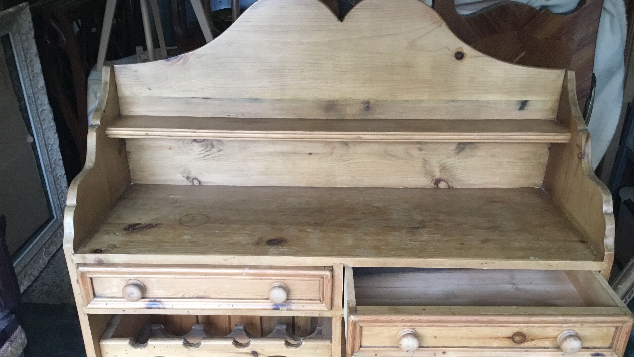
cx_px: 325
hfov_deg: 56.6
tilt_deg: -26.4
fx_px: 588
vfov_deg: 33.4
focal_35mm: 35
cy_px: 237
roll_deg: -2.7
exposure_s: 1/33
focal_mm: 3.3
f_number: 2.4
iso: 200
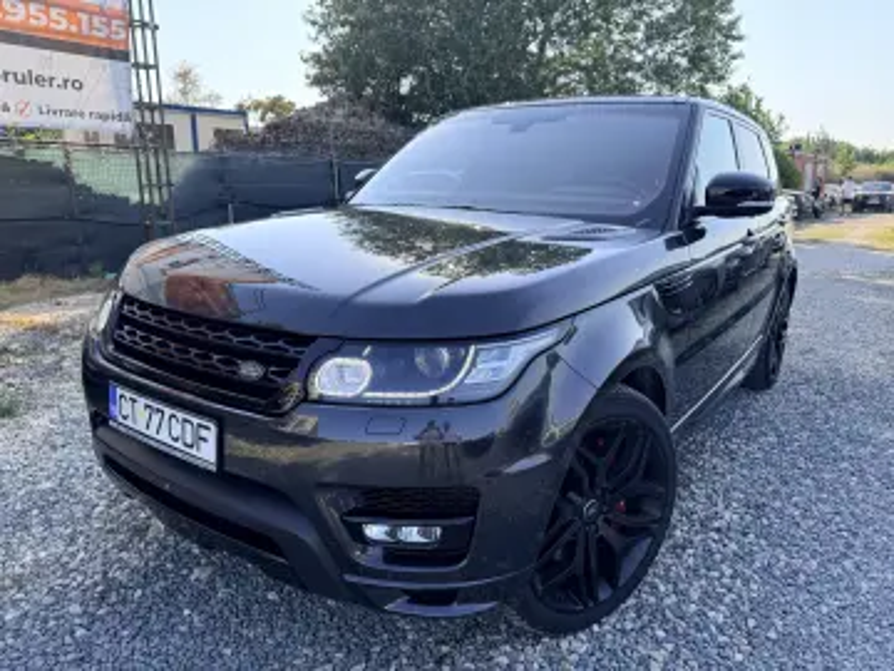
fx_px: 620
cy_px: 336
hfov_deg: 71.6
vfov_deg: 56.8
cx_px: 447
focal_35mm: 24
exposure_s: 1/1385
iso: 100
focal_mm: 6.76
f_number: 1.78
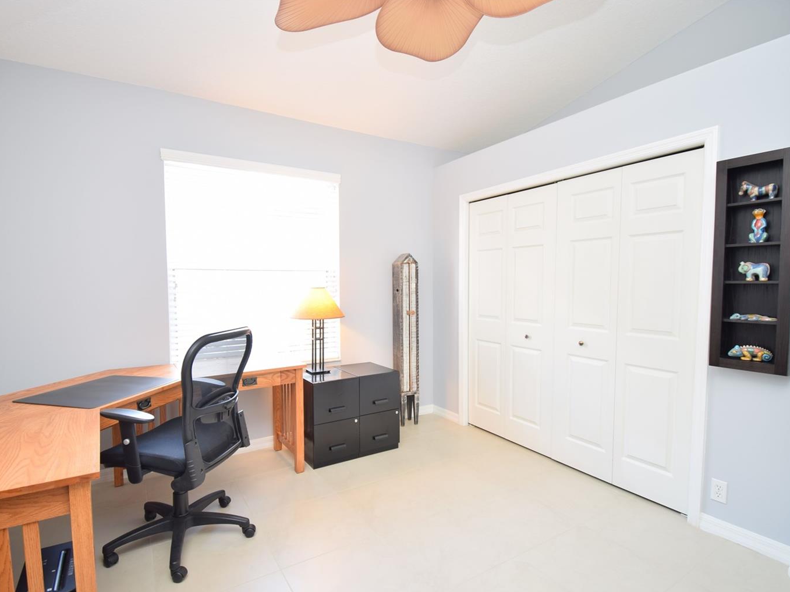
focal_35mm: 17
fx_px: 388
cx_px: 379
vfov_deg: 74.7
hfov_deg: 91.0
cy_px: 307
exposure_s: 1/4
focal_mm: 10
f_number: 4.5
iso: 100
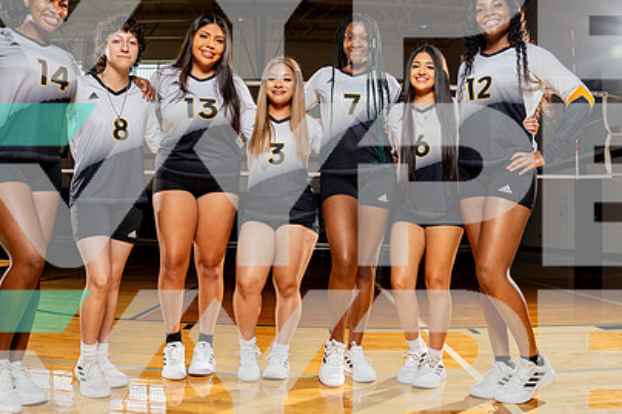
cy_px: 185
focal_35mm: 30
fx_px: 518
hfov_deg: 61.9
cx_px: 328
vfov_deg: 43.5
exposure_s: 1/250
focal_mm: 20
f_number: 5.6
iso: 100
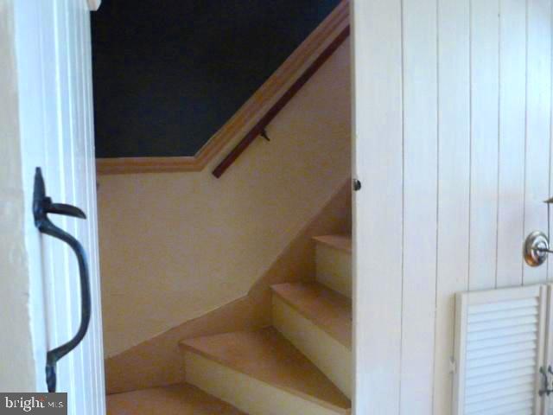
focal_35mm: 25
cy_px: 208
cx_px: 276
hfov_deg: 69.4
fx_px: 399
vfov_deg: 54.9
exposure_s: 1/10
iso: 800
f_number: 2.8
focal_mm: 4.5
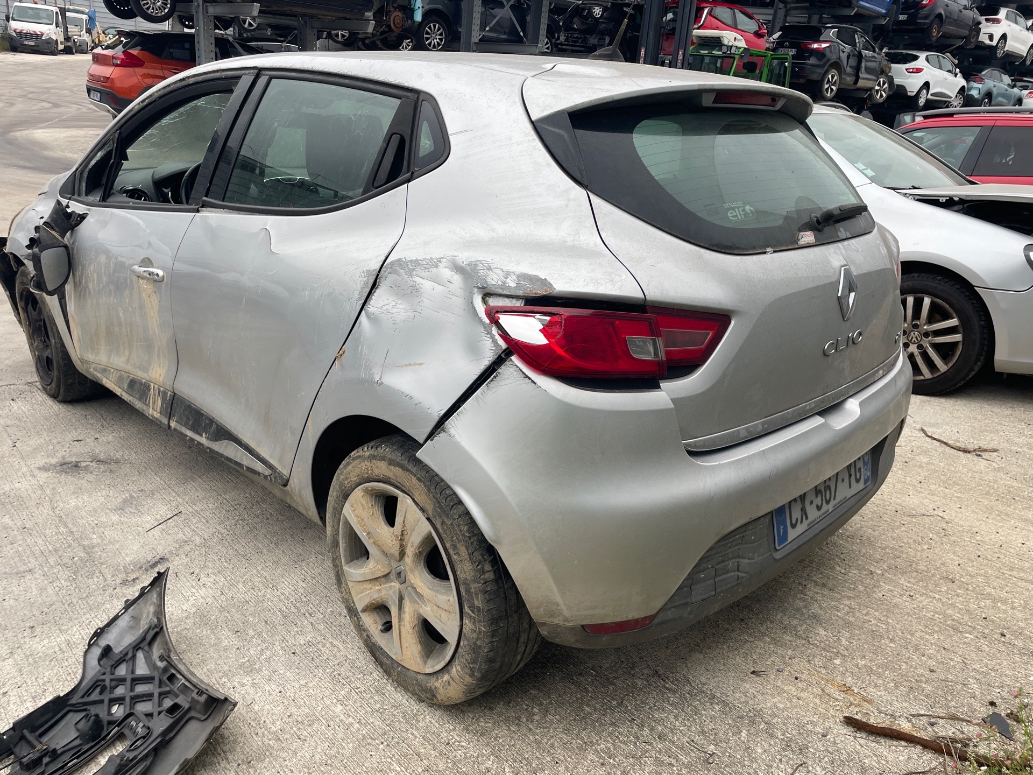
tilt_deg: -24.5
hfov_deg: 67.3
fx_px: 776
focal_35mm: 26
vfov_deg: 53.1
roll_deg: -5.5
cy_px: 388
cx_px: 516
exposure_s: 1/242
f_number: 1.6
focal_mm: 4.2
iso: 32
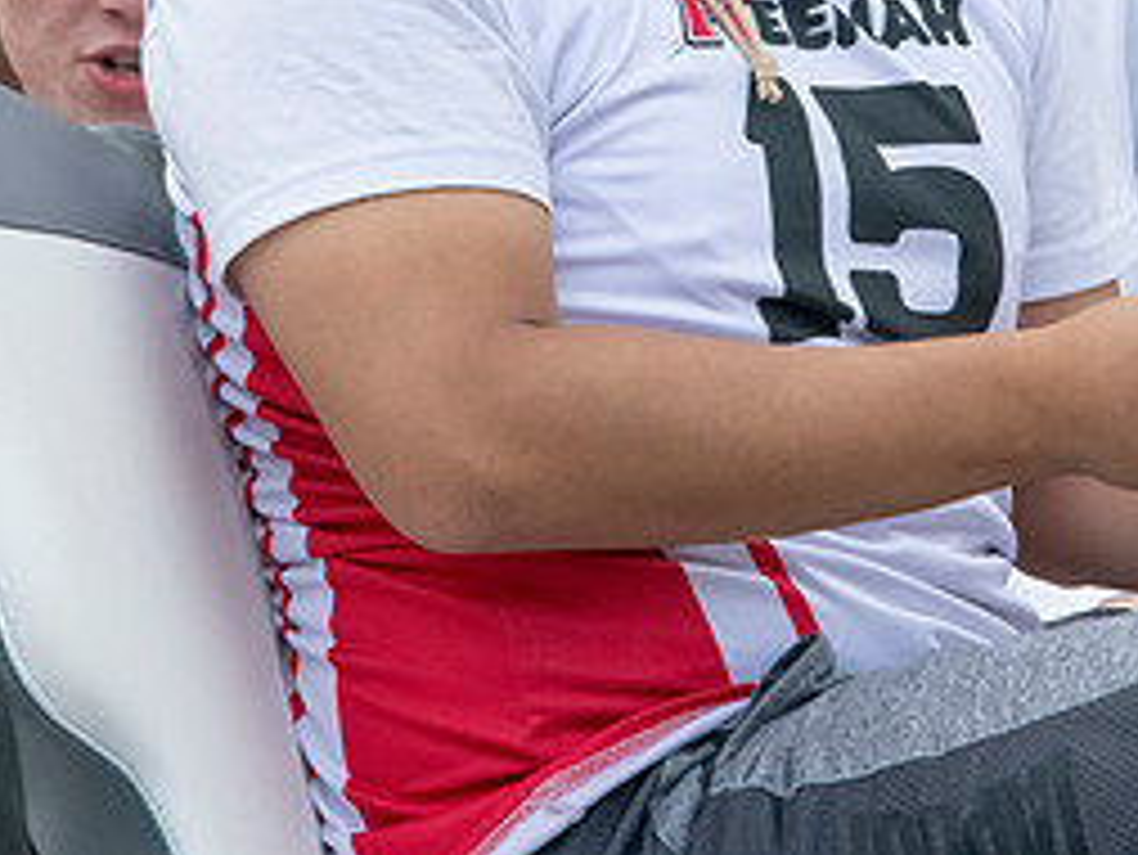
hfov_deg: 3.6
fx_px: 18123
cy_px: -7
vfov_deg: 2.7
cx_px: 724
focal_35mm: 551
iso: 3200
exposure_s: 1/640
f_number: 11
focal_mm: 250
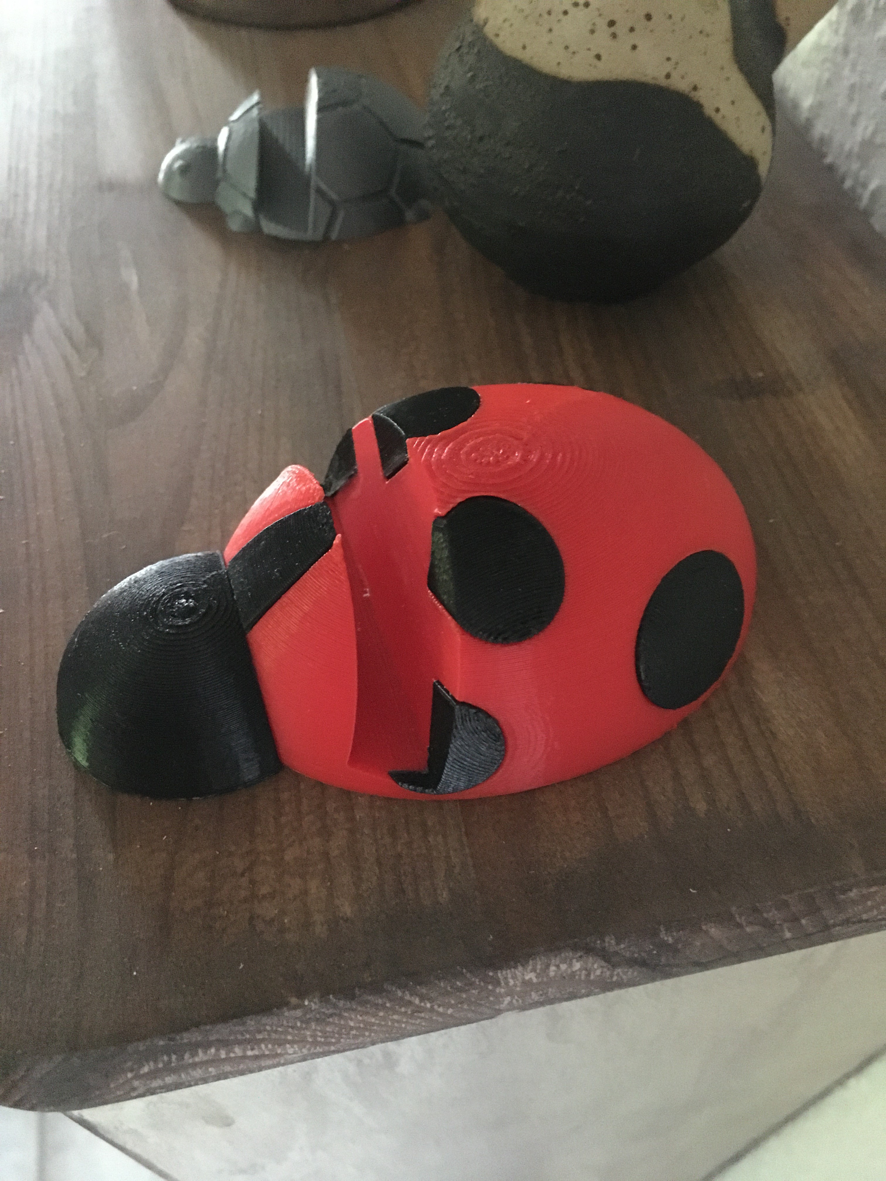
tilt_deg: -54.0
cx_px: 443
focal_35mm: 29
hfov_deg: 48.2
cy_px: 590
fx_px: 990
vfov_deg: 61.7
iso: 1000
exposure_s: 1/17
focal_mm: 4.15
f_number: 2.2
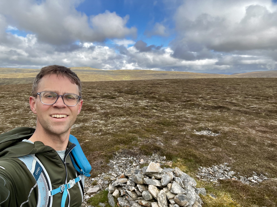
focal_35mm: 23
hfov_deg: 73.9
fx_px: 184
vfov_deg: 58.9
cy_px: 104
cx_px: 138
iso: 32
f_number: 2.2
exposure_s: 1/552
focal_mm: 2.71
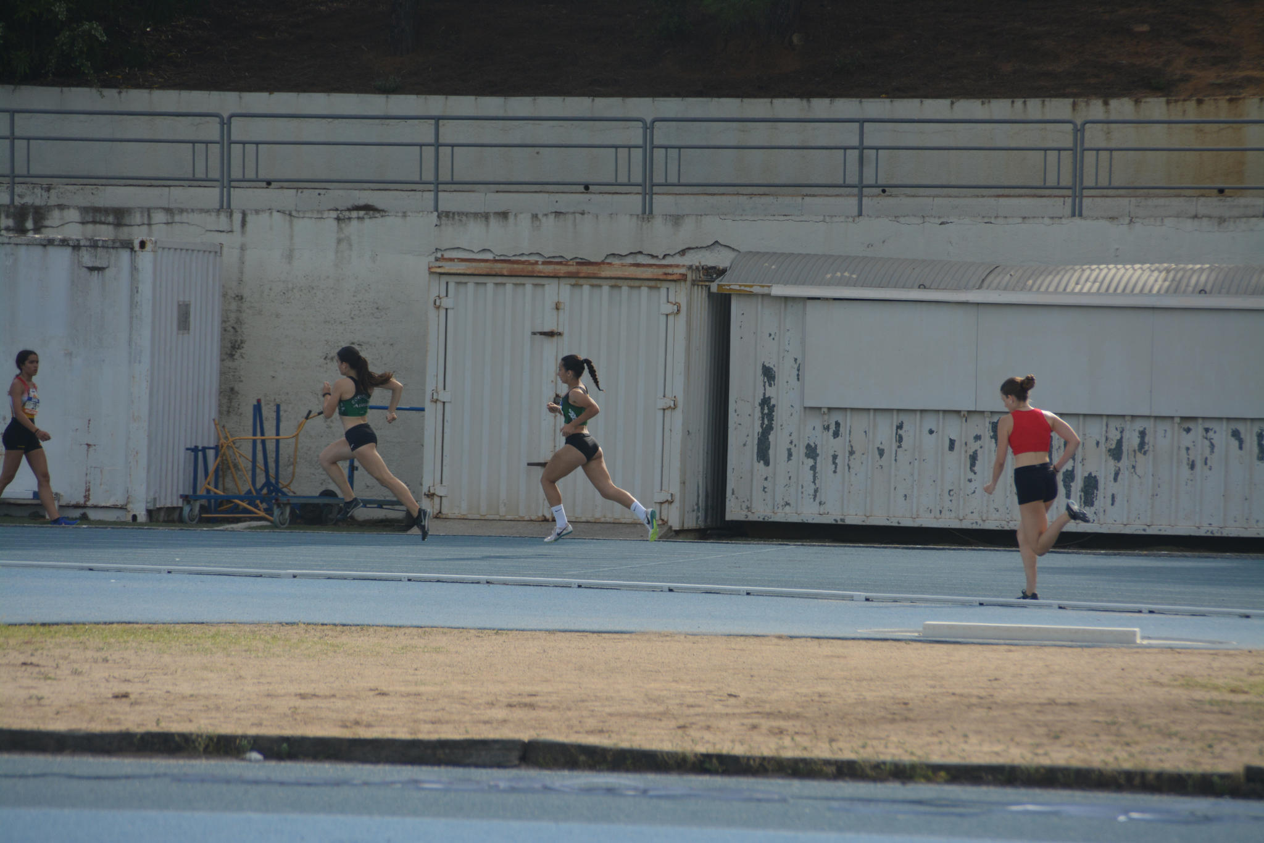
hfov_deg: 6.9
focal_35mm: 300
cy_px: 422
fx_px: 10532
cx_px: 632
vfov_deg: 4.6
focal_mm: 200
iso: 400
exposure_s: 1/1600
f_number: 6.3
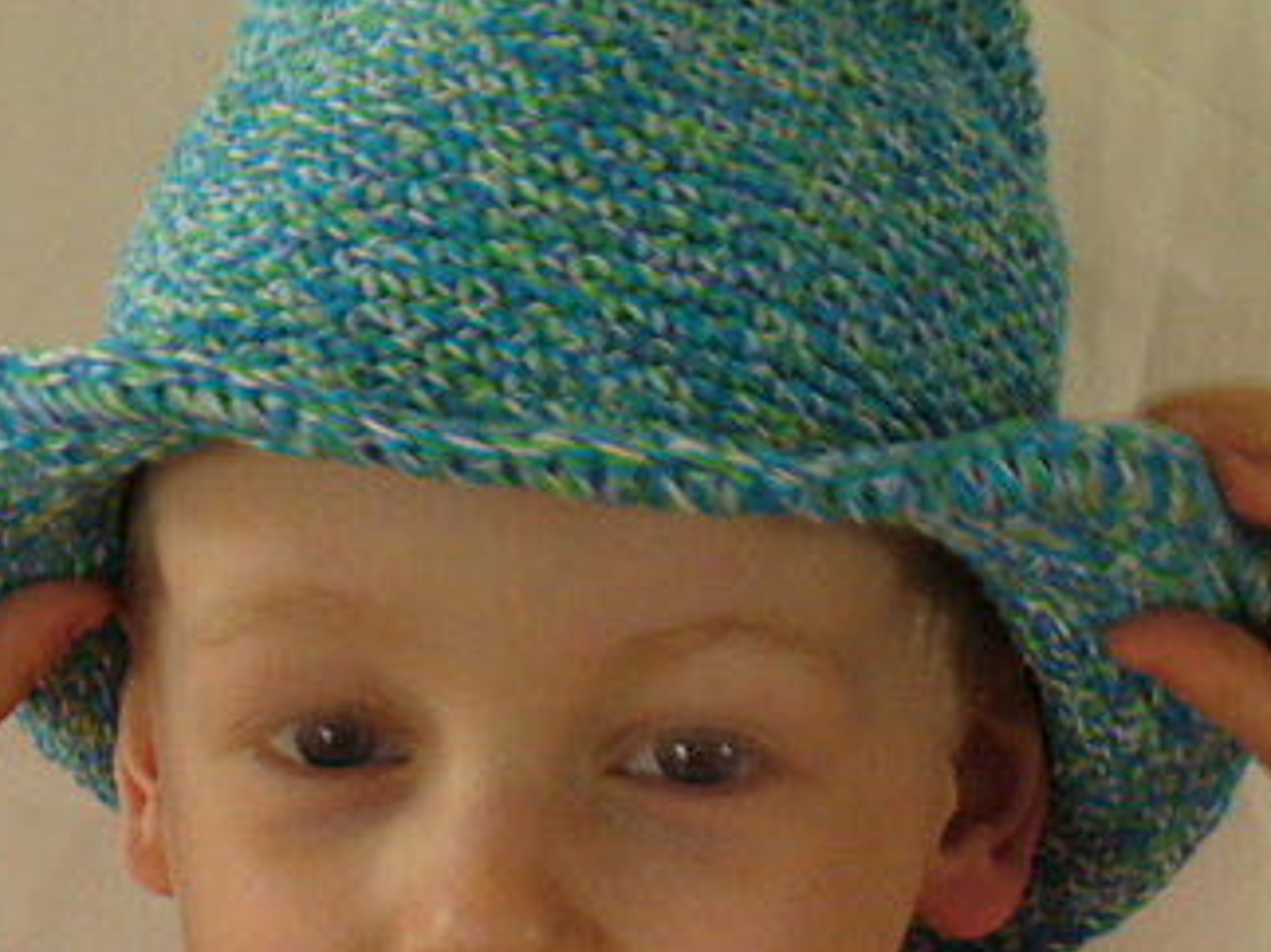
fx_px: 7120
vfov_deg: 7.6
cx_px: 512
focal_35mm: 194
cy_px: 775
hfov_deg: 10.2
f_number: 3.5
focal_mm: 16.1
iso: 200
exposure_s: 1/13
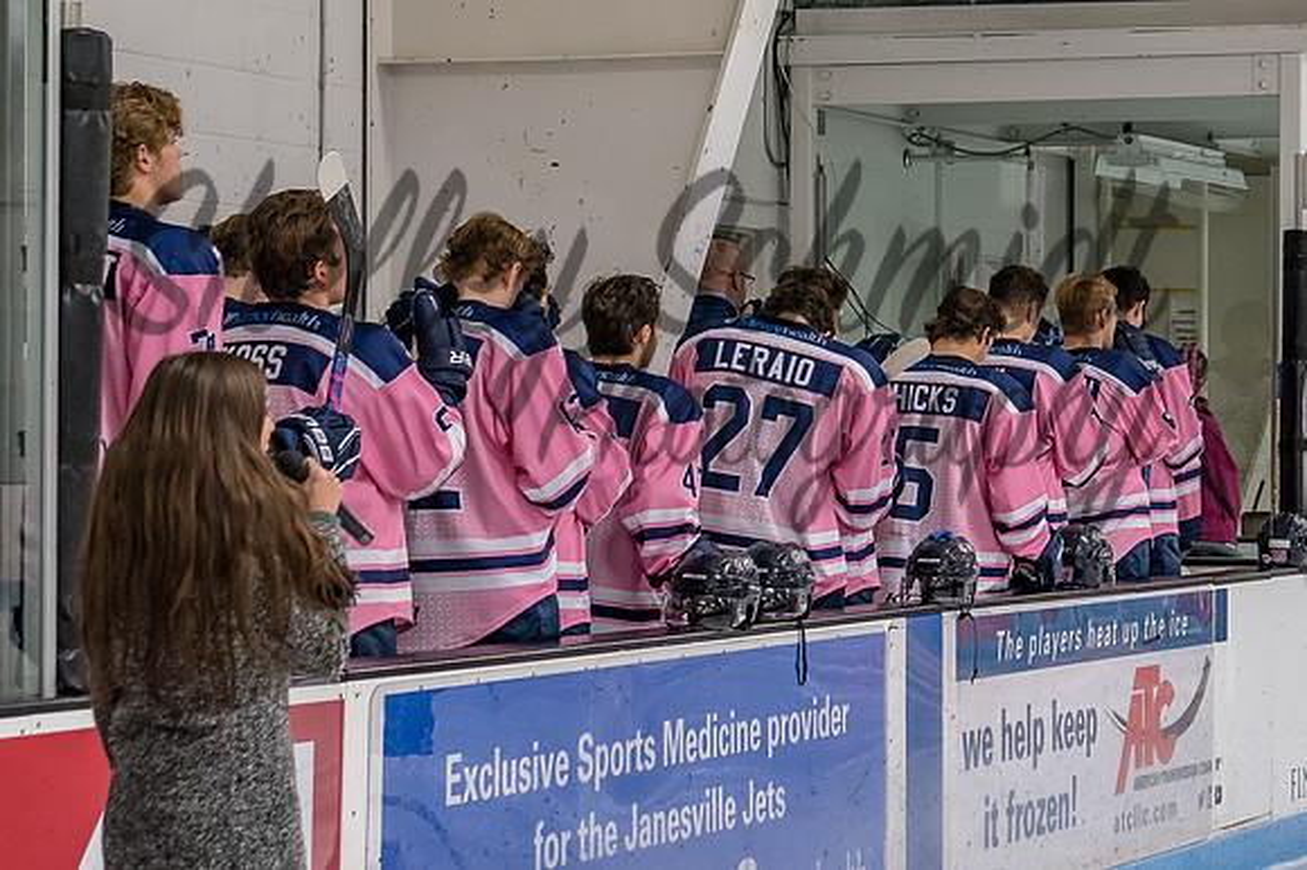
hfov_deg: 16.1
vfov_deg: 10.8
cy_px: 404
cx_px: 946
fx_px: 4602
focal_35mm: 127
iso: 1250
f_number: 4
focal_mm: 50
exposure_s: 1/250
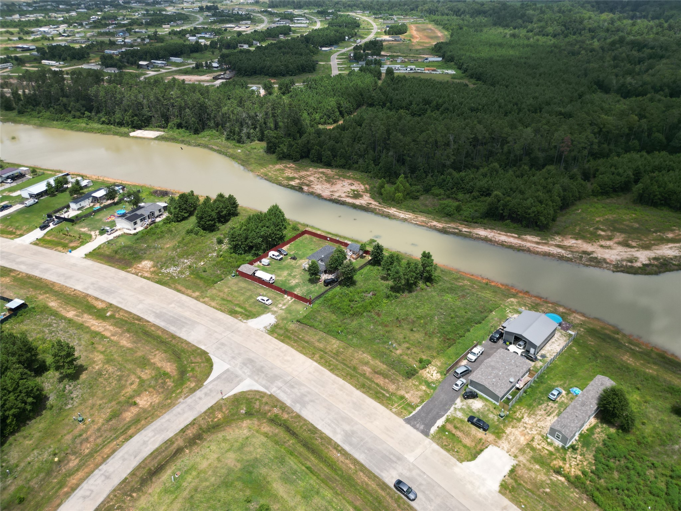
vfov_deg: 56.8
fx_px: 472
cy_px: 256
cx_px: 340
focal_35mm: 24
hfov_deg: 71.6
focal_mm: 6.72
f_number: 1.7
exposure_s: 1/3000
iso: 130
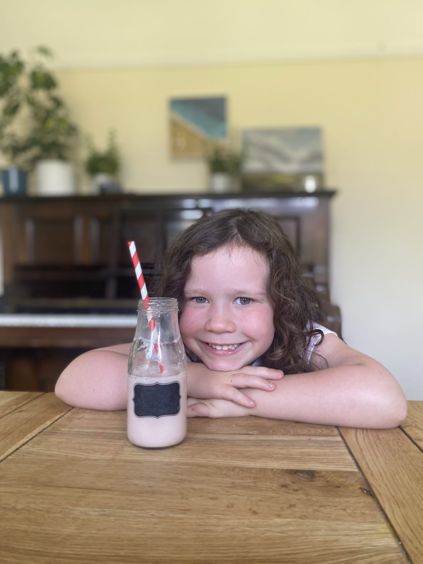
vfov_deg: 67.3
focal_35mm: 26
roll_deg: +1.1
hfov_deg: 53.1
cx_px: 212
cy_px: 282
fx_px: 424
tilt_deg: -0.3
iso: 125
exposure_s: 1/60
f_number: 1.8
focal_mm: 4.25
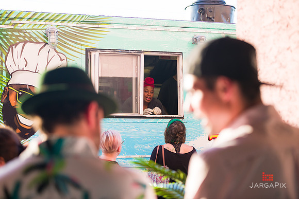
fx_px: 581
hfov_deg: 28.8
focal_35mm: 70
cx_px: 150
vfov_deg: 19.5
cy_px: 100
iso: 500
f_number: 3.2
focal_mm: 70
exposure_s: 1/800
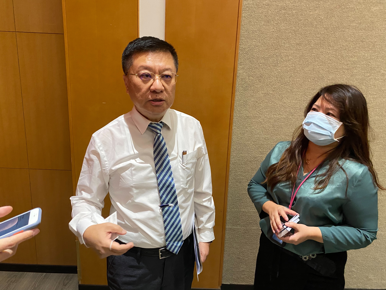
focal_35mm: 26
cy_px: 145
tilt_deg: -13.4
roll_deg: -1.2
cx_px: 193
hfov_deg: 67.3
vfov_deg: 53.1
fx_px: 290
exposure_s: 1/40
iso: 400
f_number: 1.8
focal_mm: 4.25
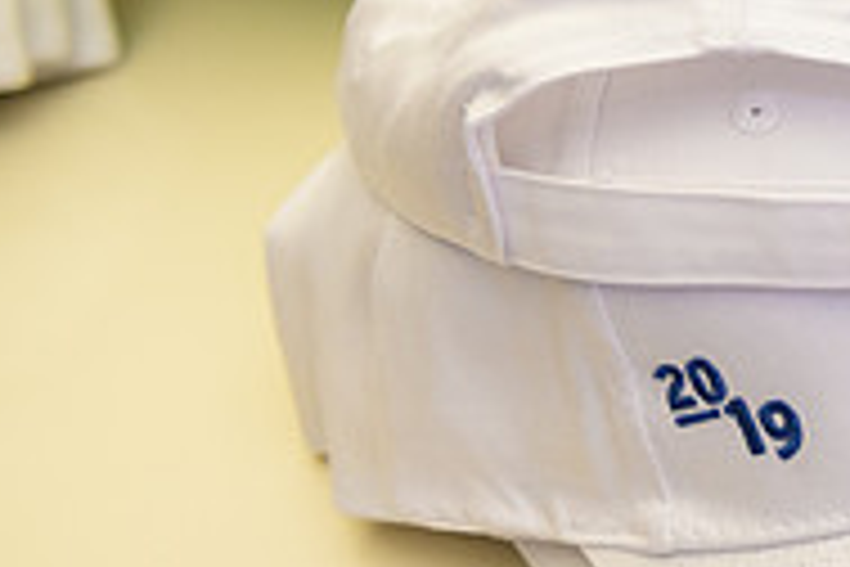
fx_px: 2243
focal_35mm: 95
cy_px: 38
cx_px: 1268
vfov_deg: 14.2
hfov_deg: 18.9
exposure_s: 1/125
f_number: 3.2
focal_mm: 31
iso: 800
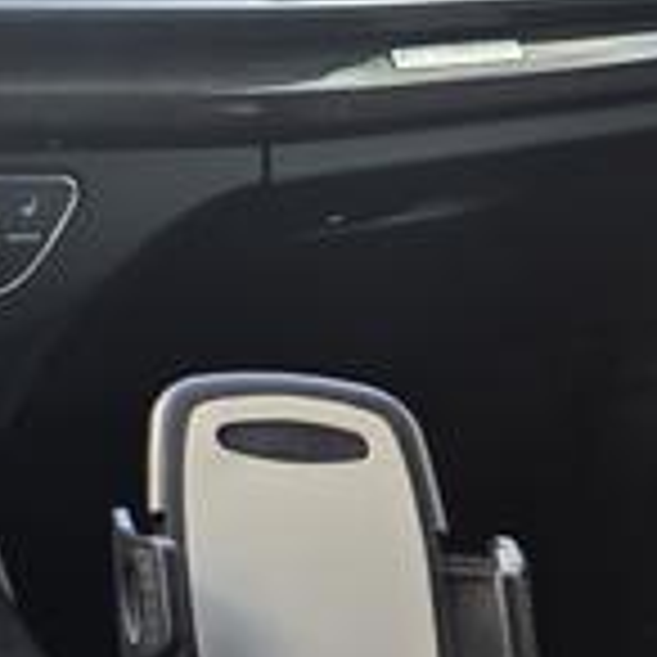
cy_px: 90
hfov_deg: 20.7
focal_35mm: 70
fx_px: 1503
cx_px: -346
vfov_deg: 24.1
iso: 40
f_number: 1.8
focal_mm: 5.4
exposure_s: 1/50
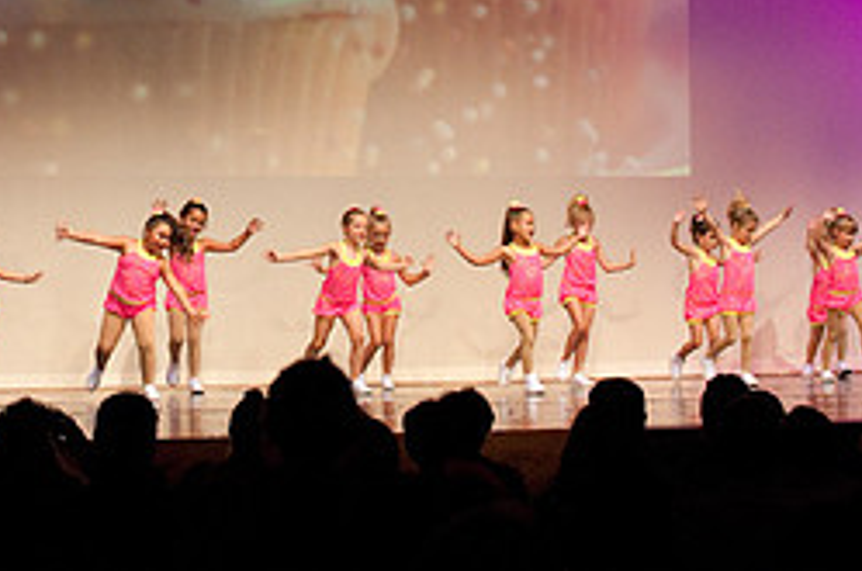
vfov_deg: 7.5
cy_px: -93
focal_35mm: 182
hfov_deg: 11.3
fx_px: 4349
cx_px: 263
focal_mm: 78
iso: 3200
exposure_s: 1/200
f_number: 4
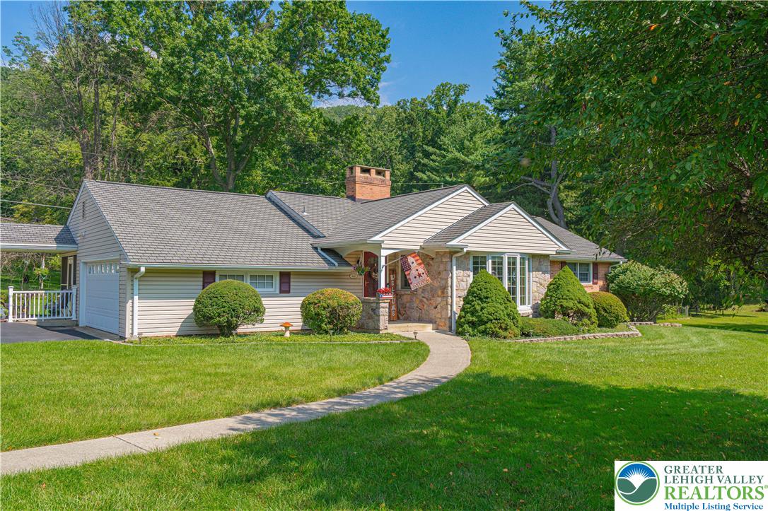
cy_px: 256
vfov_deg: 44.9
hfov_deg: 63.7
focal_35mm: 29
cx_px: 384
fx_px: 618
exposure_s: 1/3200
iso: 320
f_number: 9
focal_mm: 29
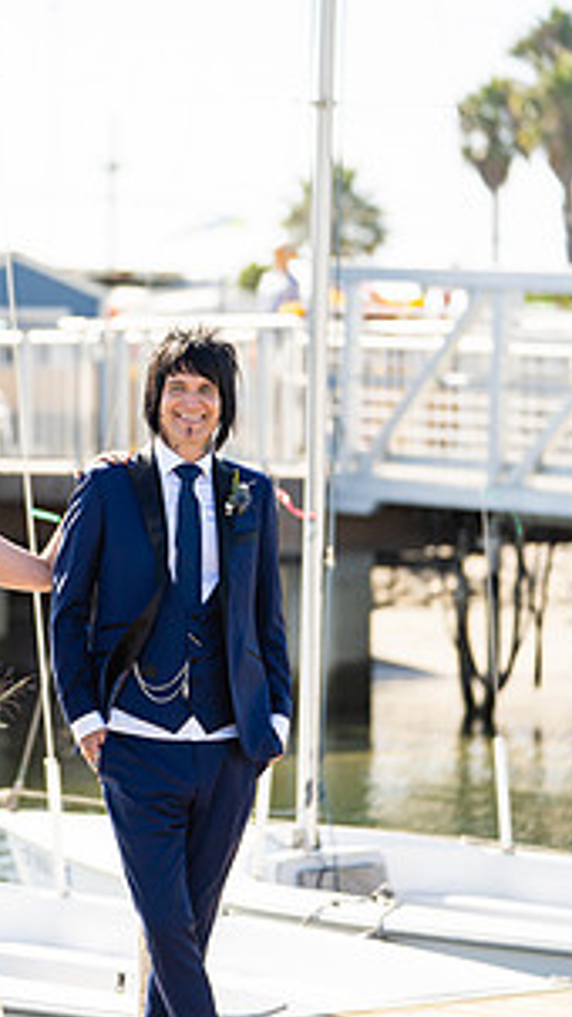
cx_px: 77
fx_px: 4878
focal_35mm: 181
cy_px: 535
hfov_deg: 6.7
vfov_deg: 11.9
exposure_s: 1/1250
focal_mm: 116
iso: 200
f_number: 2.8
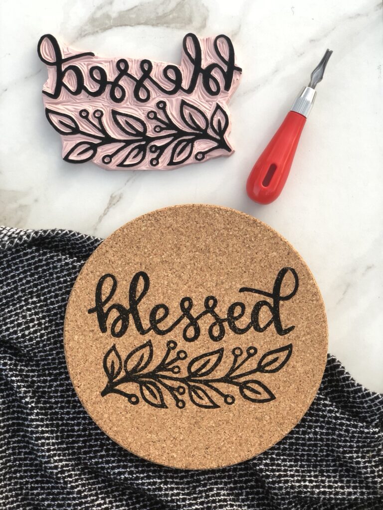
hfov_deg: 28.0
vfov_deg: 36.8
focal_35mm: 52
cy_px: 255
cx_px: 192
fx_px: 767
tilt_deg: -88.8
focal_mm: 6
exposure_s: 1/60
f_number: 2.4
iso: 50
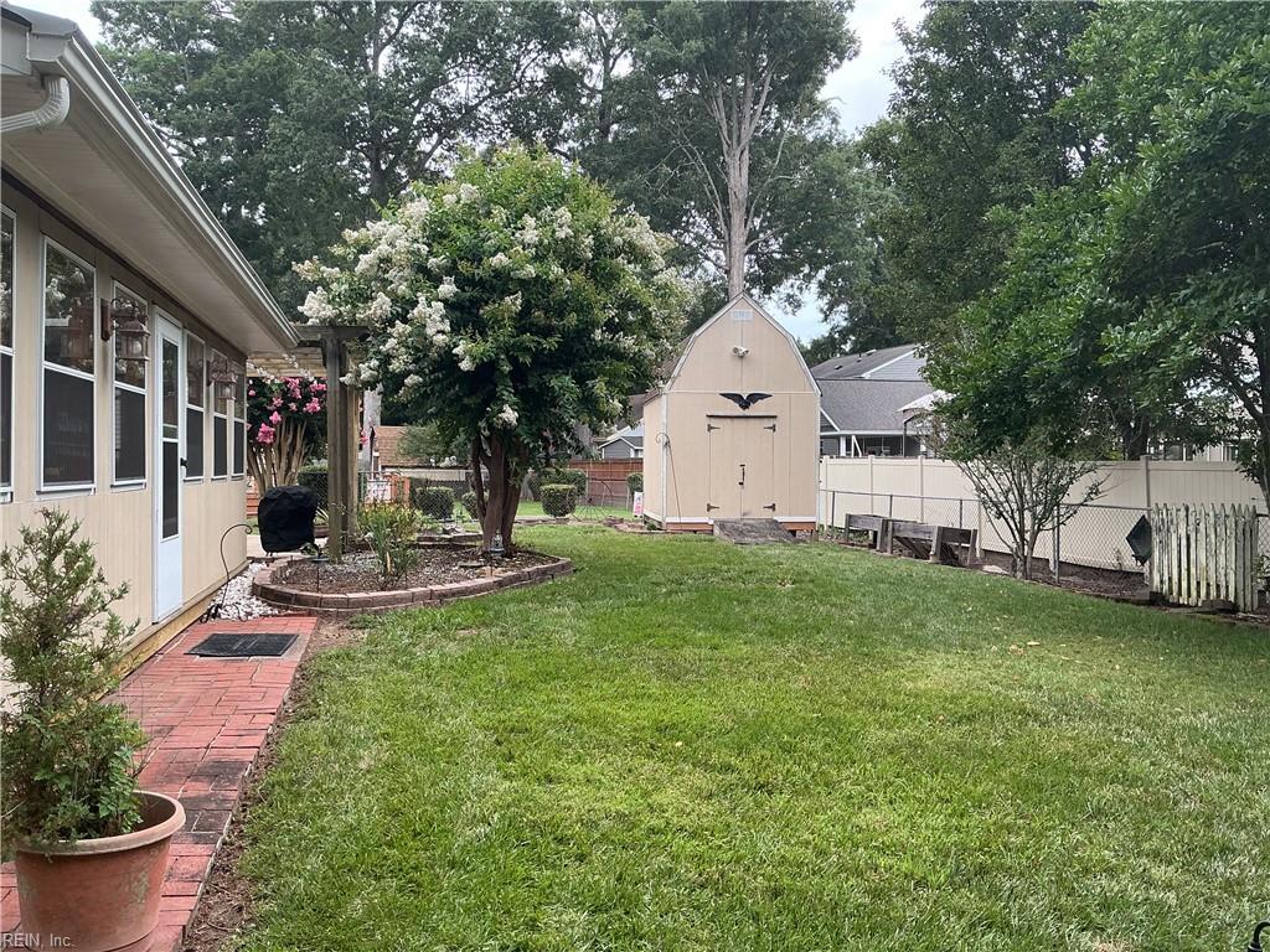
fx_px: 1064
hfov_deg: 61.7
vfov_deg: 48.2
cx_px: 635
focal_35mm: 29
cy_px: 476
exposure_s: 1/300
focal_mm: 3
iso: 25
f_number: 1.8
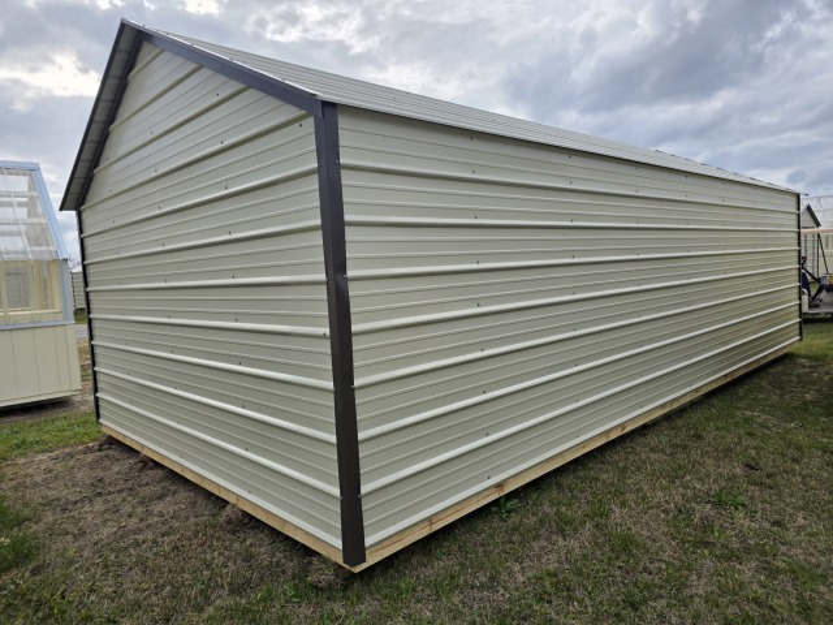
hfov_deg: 73.9
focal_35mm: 23
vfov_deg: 58.9
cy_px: 312
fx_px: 553
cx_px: 416
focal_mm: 6.3
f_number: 1.7
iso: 80
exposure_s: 1/5017
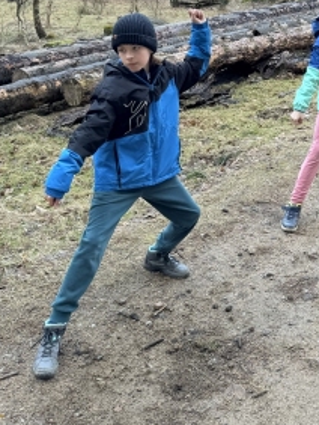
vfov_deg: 35.9
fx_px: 626
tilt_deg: -10.7
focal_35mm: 51
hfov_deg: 27.6
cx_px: 286
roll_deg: +1.9
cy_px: 68
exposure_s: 1/204
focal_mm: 6.86
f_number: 1.78
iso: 80
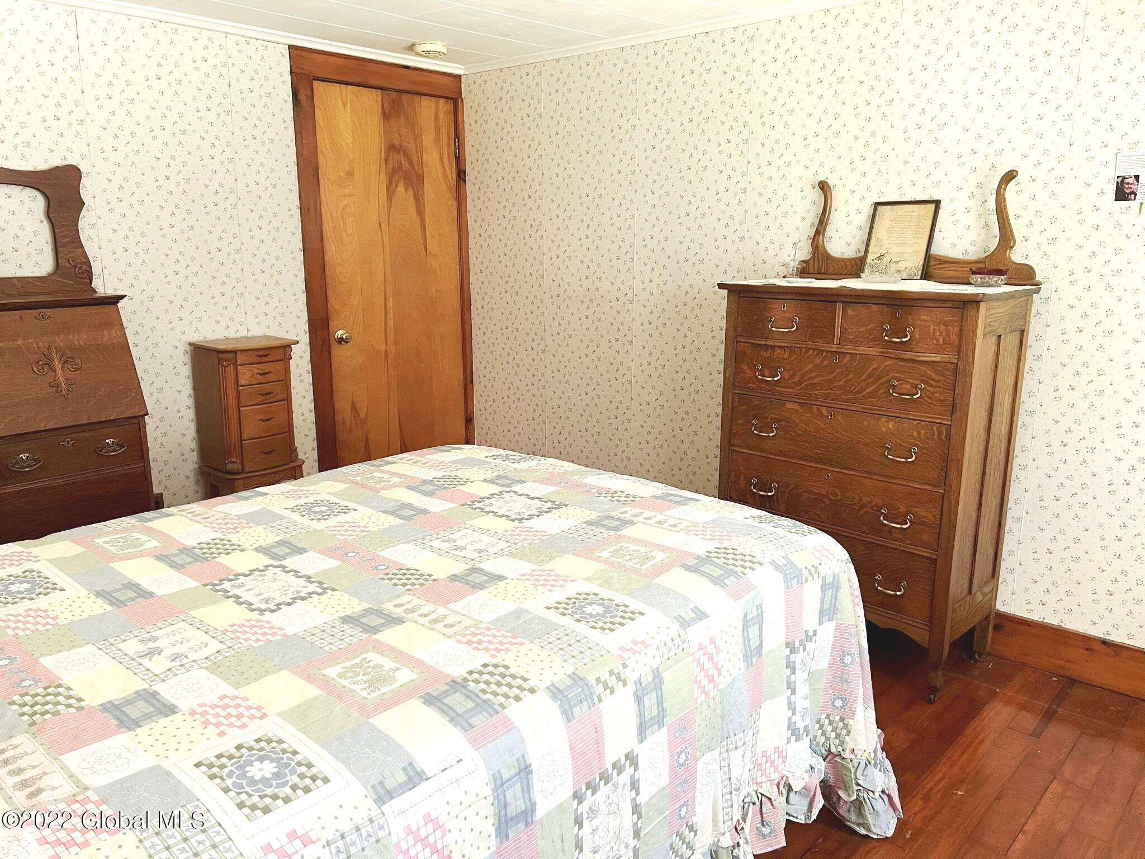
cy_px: 430
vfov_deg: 53.1
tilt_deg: -13.8
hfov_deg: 67.3
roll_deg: -0.3
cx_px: 572
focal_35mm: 26
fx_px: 860
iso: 320
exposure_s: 1/60
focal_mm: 5.7
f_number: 1.5
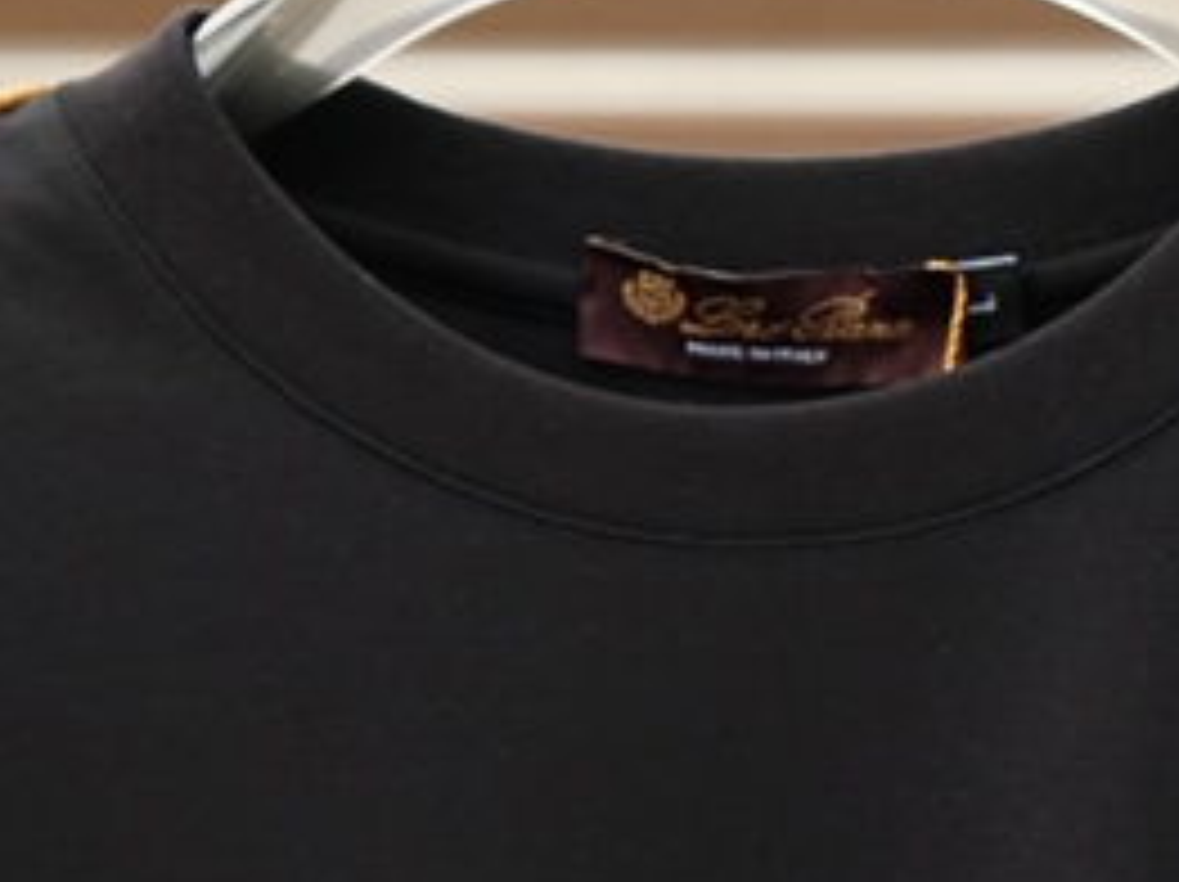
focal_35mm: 333
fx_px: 11331
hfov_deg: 6.0
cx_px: 770
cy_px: 904
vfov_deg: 4.5
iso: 640
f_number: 3.5
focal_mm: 56
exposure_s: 1/125
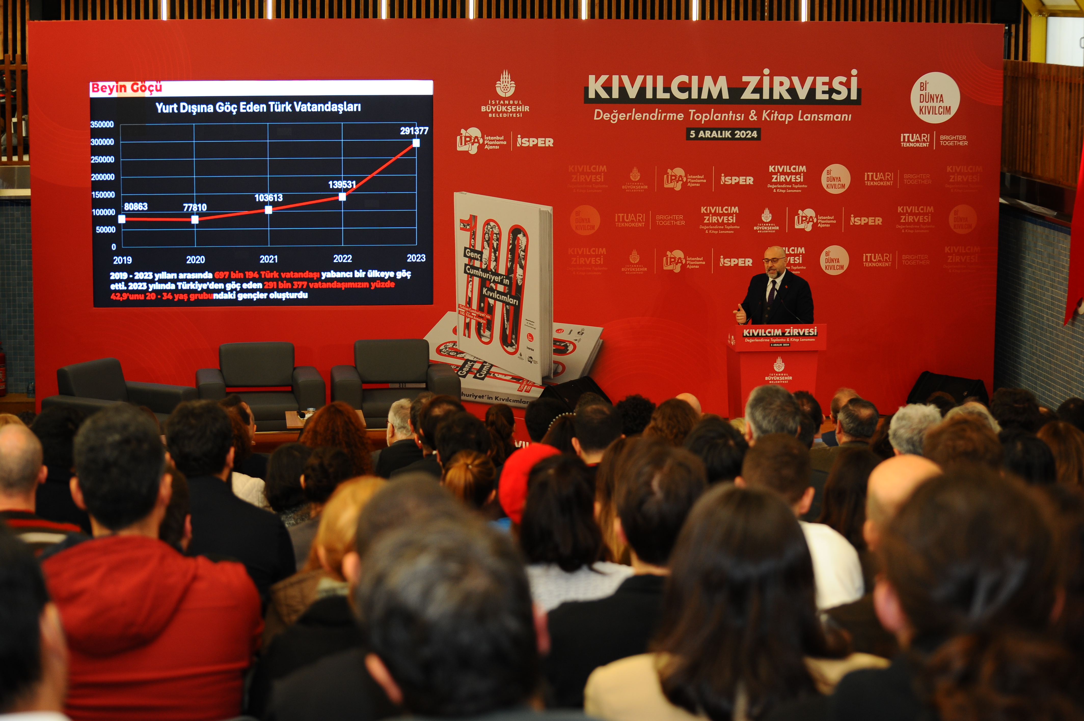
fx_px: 2106
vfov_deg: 19.4
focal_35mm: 70
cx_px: 542
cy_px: 360
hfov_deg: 28.9
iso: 640
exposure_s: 1/80
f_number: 4.5
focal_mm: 70
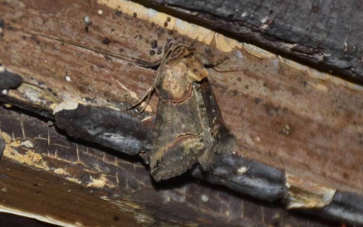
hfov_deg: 9.8
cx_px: 181
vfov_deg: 6.1
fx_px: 2127
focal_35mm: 215
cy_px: 110
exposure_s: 1/200
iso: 320
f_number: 5.6
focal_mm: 140
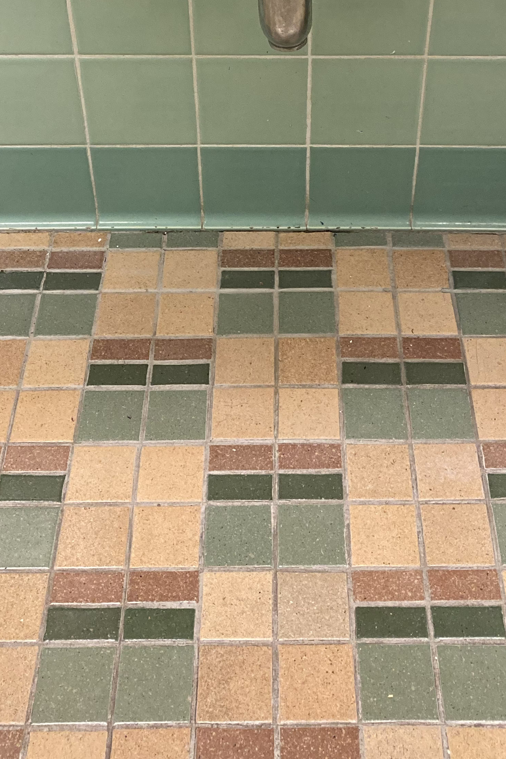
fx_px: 1117
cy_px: 112
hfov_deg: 25.5
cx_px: 280
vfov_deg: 35.8
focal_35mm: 53
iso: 125
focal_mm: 3.99
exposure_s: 1/60
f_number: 1.8
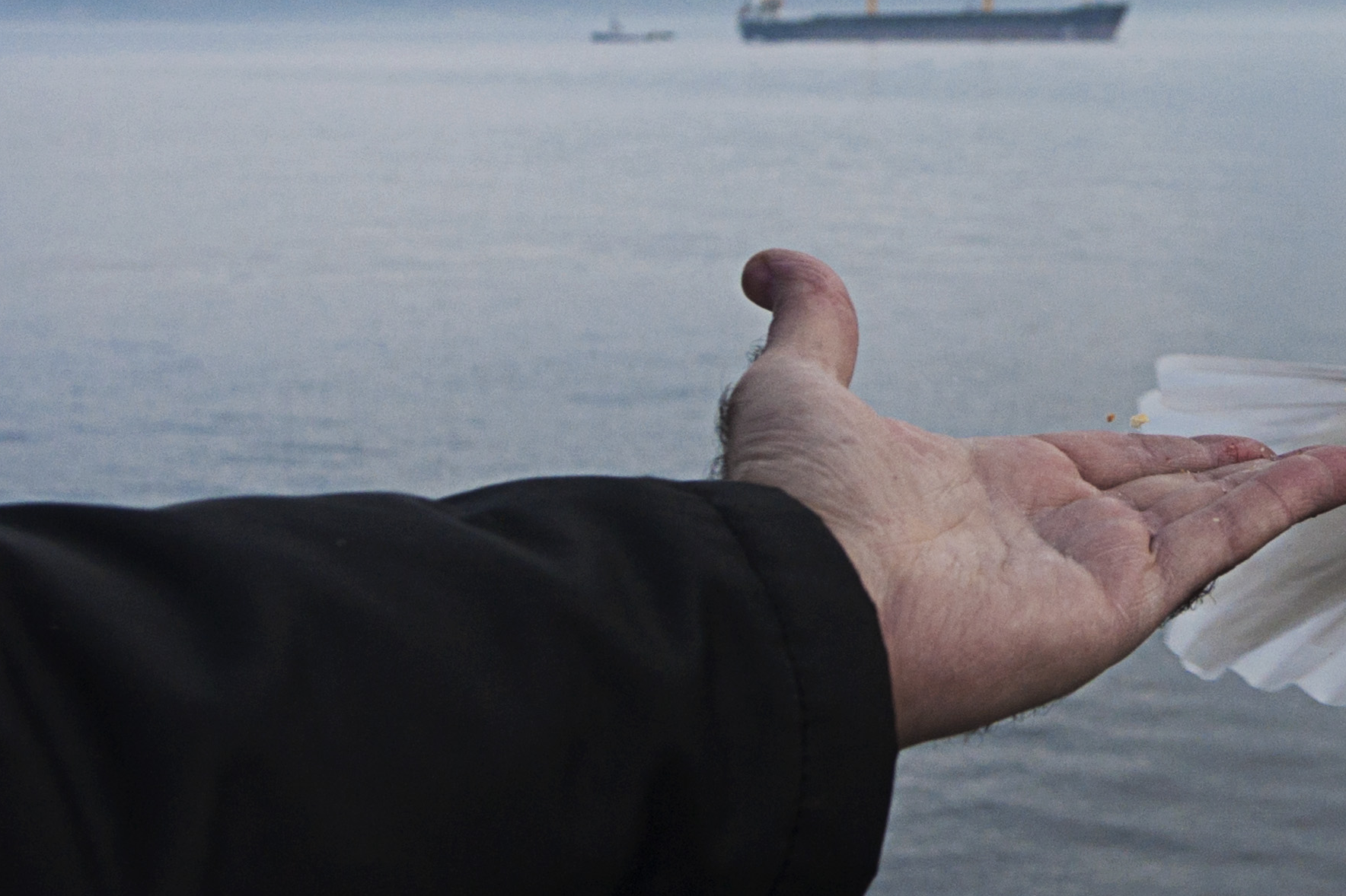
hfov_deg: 22.5
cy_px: 386
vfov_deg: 15.7
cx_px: 1322
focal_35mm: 87
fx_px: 3252
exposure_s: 1/1000
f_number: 5.6
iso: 200
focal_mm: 24
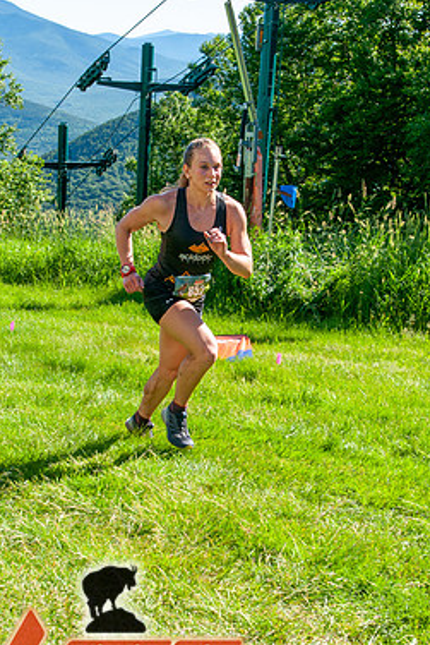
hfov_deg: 22.3
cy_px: 371
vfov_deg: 32.8
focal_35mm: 61
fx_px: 1092
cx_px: 213
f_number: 8
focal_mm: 34
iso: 200
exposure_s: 1/320
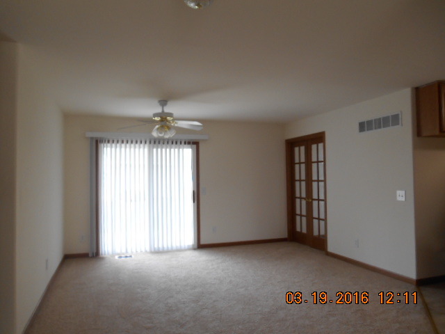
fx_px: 334
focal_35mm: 26
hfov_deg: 67.3
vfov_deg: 53.1
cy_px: 167
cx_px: 222
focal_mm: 4.7
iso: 140
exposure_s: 1/30
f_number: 3.4
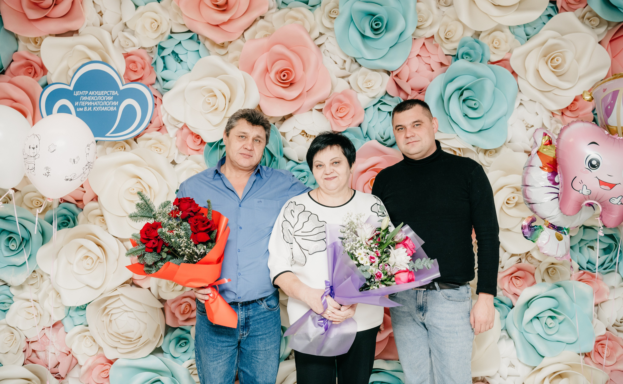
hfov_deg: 47.9
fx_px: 701
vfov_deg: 30.6
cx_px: 301
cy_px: 163
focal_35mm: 41
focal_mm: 38
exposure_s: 1/160
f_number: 4
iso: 250
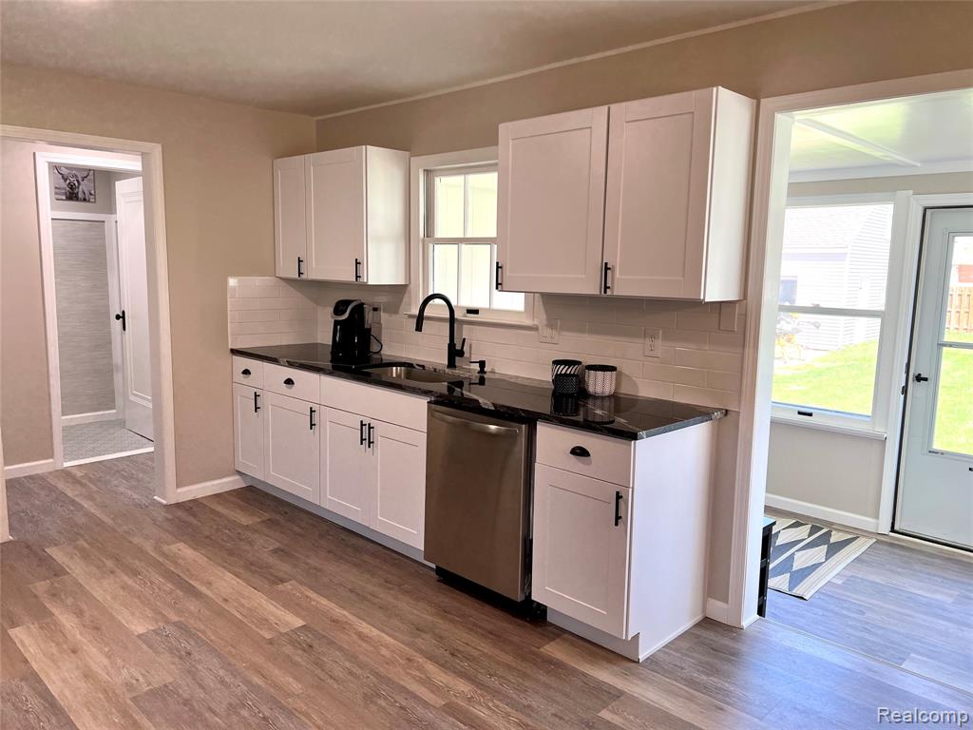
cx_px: 486
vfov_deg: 53.1
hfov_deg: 67.3
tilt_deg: -8.3
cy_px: 365
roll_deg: -0.7
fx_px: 731
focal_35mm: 26
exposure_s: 1/127
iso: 64
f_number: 1.5
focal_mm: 5.7
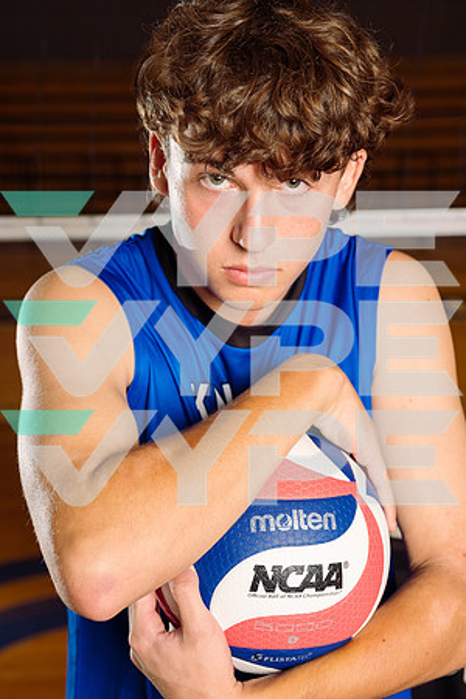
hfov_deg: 22.6
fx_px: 1165
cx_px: 233
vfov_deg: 33.4
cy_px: 350
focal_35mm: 60
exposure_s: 1/200
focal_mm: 60
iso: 200
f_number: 5
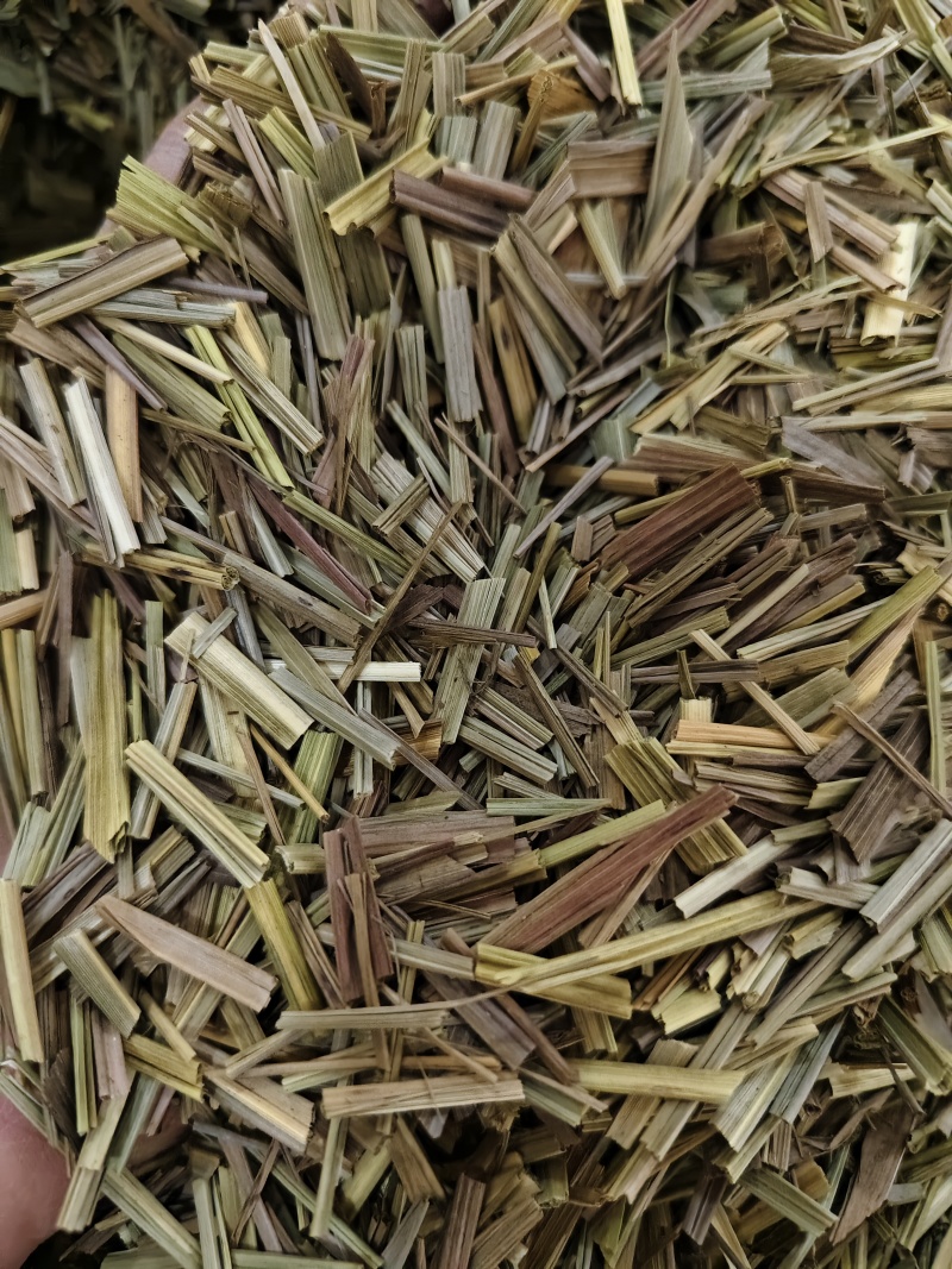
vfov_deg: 73.9
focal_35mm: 23
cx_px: 476
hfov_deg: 58.9
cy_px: 634
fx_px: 844
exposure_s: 1/245
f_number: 1.88
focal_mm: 5.56
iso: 5282
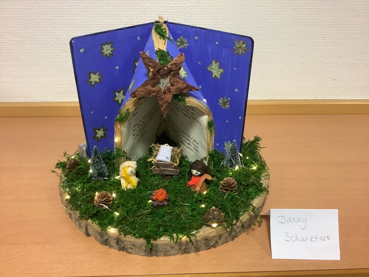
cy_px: 138
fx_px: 330
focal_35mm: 31
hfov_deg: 58.4
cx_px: 184
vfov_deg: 45.4
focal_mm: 3.3
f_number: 2.4
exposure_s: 1/50
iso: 200
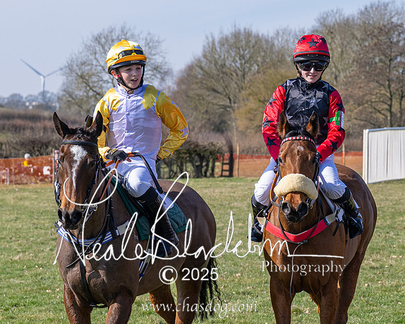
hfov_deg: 11.0
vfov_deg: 8.8
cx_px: 282
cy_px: 172
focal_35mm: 175
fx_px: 2102
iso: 200
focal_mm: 70
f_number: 5
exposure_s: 1/1250
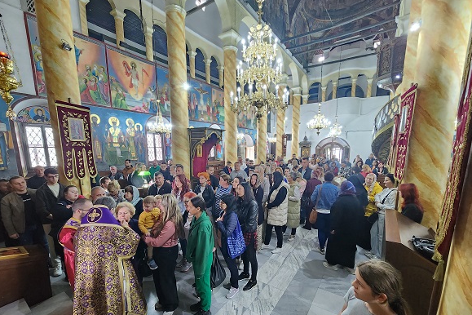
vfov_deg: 80.8
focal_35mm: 14
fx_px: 184
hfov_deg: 104.3
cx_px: 236
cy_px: 178
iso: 1250
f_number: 2.2
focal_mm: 2.2
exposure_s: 1/25
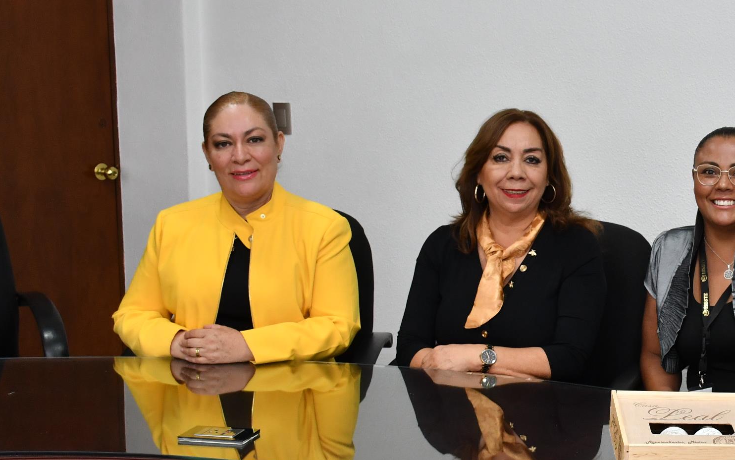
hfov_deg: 29.9
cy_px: 275
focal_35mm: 65
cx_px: 687
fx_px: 1302
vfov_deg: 20.0
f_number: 5.6
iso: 1000
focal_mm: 23
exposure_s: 1/100
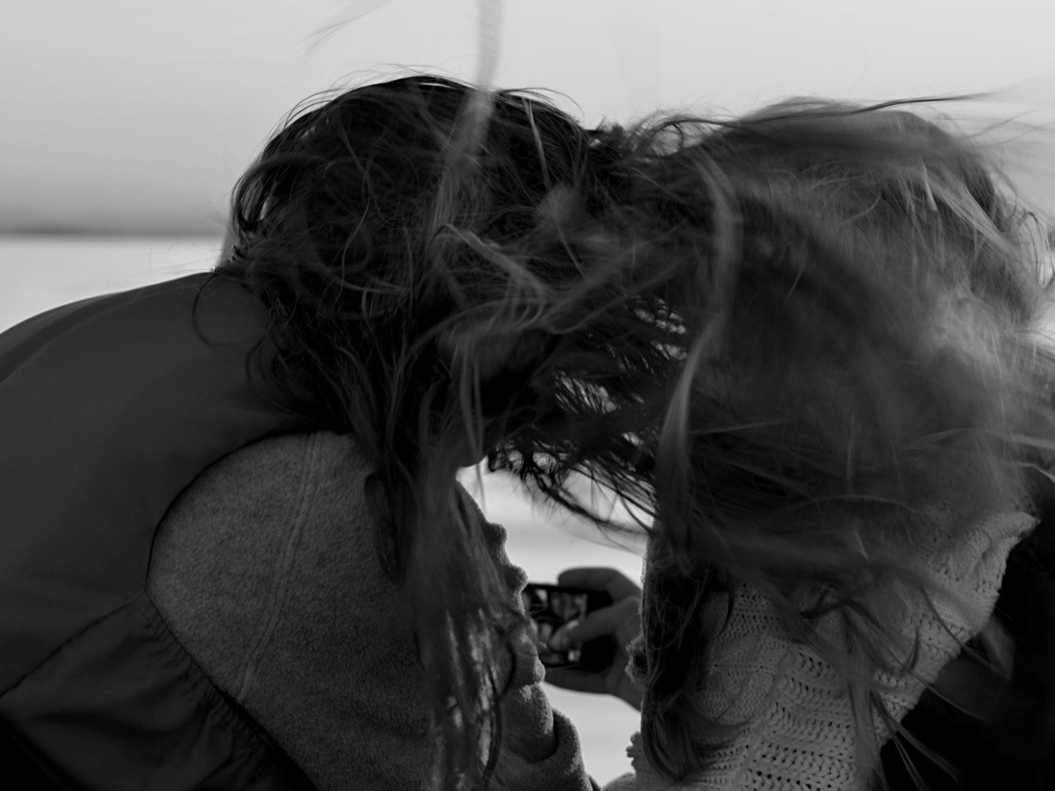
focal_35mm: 106
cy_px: 366
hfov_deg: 18.5
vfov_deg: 14.0
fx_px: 3231
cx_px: 595
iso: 100
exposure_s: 1/80
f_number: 5.6
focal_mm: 50
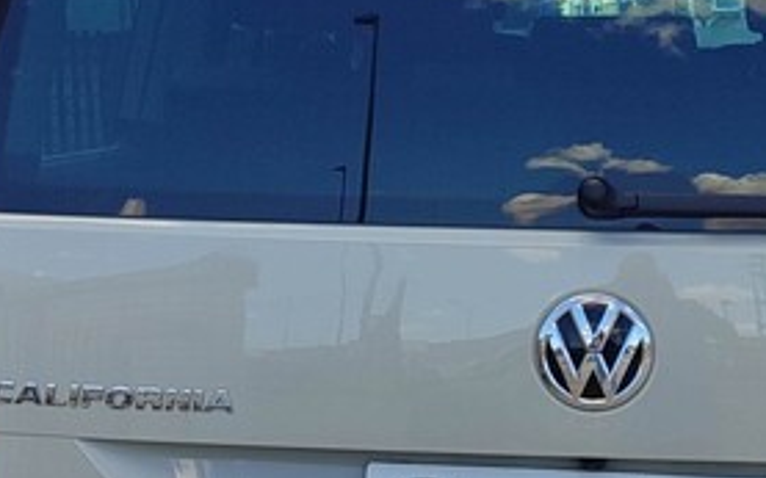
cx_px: 495
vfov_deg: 13.3
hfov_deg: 21.2
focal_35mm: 98
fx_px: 2045
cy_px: 274
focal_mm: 5.95
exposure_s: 1/598
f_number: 1.89
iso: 50
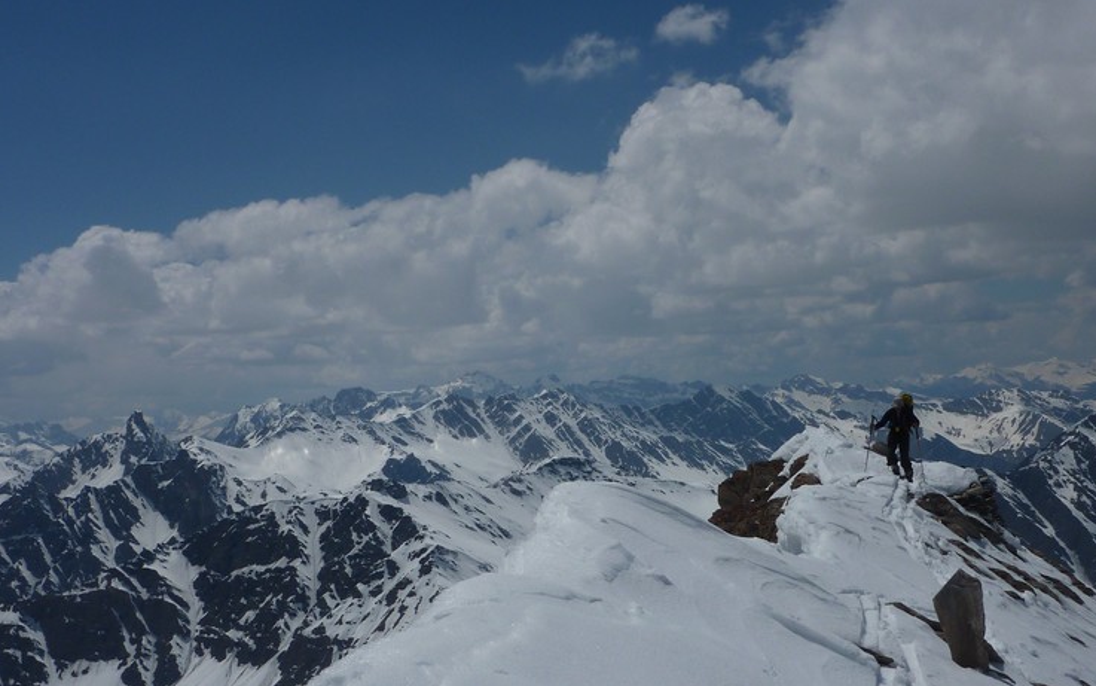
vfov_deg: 31.2
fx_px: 1225
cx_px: 546
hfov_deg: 48.2
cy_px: 417
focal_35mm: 41
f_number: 6.3
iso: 80
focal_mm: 5.3
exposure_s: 1/2000
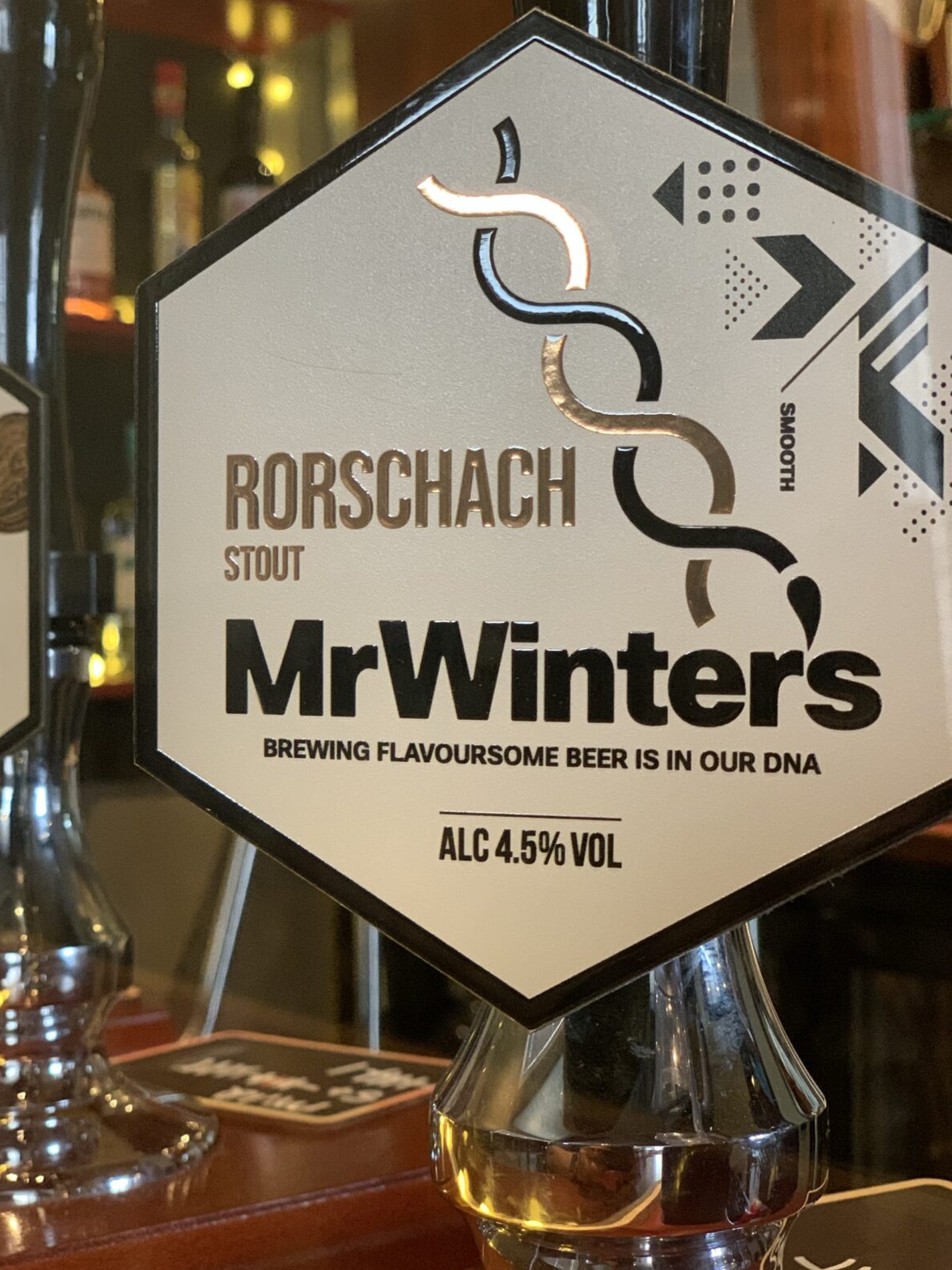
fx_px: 1944
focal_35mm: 53
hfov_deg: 27.5
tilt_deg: +0.1
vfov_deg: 36.2
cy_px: 644
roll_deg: +0.9
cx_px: 469
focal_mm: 6
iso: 400
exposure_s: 1/32
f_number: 2.4
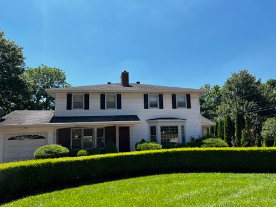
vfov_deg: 53.1
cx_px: 138
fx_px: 207
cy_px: 104
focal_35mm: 26
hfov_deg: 67.3
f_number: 1.5
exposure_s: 1/3460
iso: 50
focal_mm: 5.7
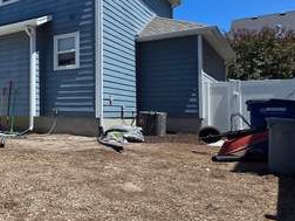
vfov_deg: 42.9
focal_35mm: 33
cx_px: -55
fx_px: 281
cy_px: 106
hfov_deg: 40.1
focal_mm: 2.2
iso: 50
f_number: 2.2
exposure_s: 1/2470
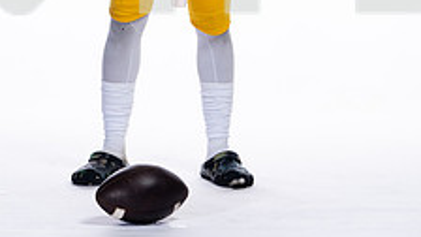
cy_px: -175
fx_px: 2512
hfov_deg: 9.6
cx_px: 207
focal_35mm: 225
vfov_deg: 5.3
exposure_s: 1/250
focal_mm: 107
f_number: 6.3
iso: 400
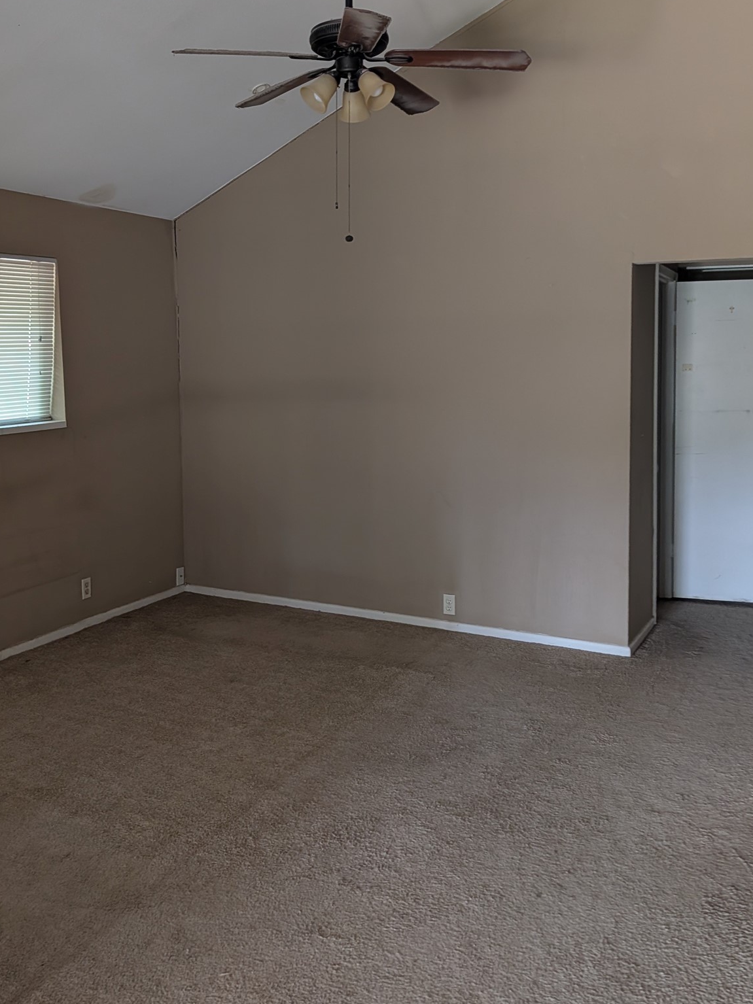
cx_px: 342
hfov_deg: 44.1
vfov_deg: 56.5
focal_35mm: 32
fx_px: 928
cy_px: 418
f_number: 1.68
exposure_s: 1/23.8
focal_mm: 6.9
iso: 194
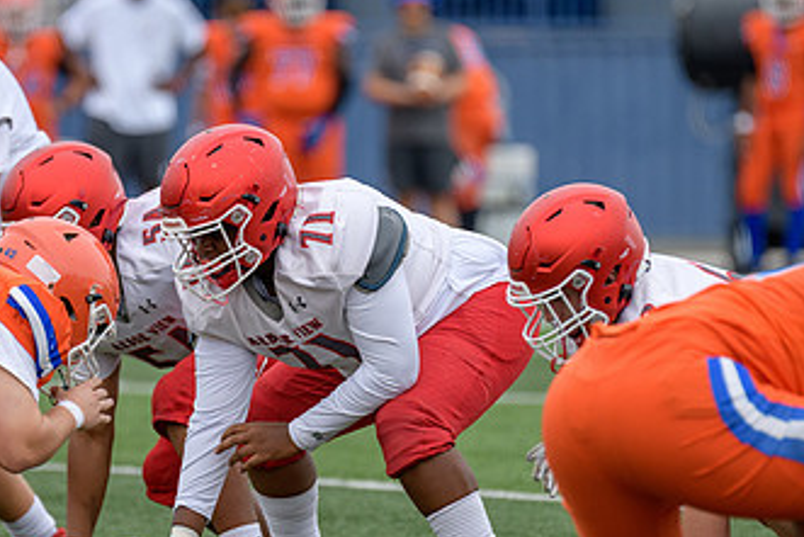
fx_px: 11730
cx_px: 311
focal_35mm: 525
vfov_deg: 2.6
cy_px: 412
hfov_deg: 3.9
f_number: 3.5
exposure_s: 1/1000
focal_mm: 300
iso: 450
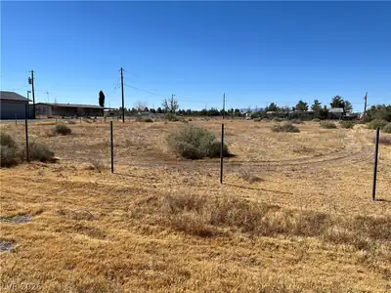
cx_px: 196
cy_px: 146
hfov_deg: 67.3
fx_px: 294
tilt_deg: -5.5
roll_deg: -1.1
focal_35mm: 26
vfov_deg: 53.1
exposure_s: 1/5319
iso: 50
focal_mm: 5.1
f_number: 1.6
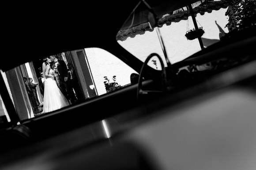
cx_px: 128
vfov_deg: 37.8
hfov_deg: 54.5
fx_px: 249
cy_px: 85
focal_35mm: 35
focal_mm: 35
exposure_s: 1/2500
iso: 250
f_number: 3.2
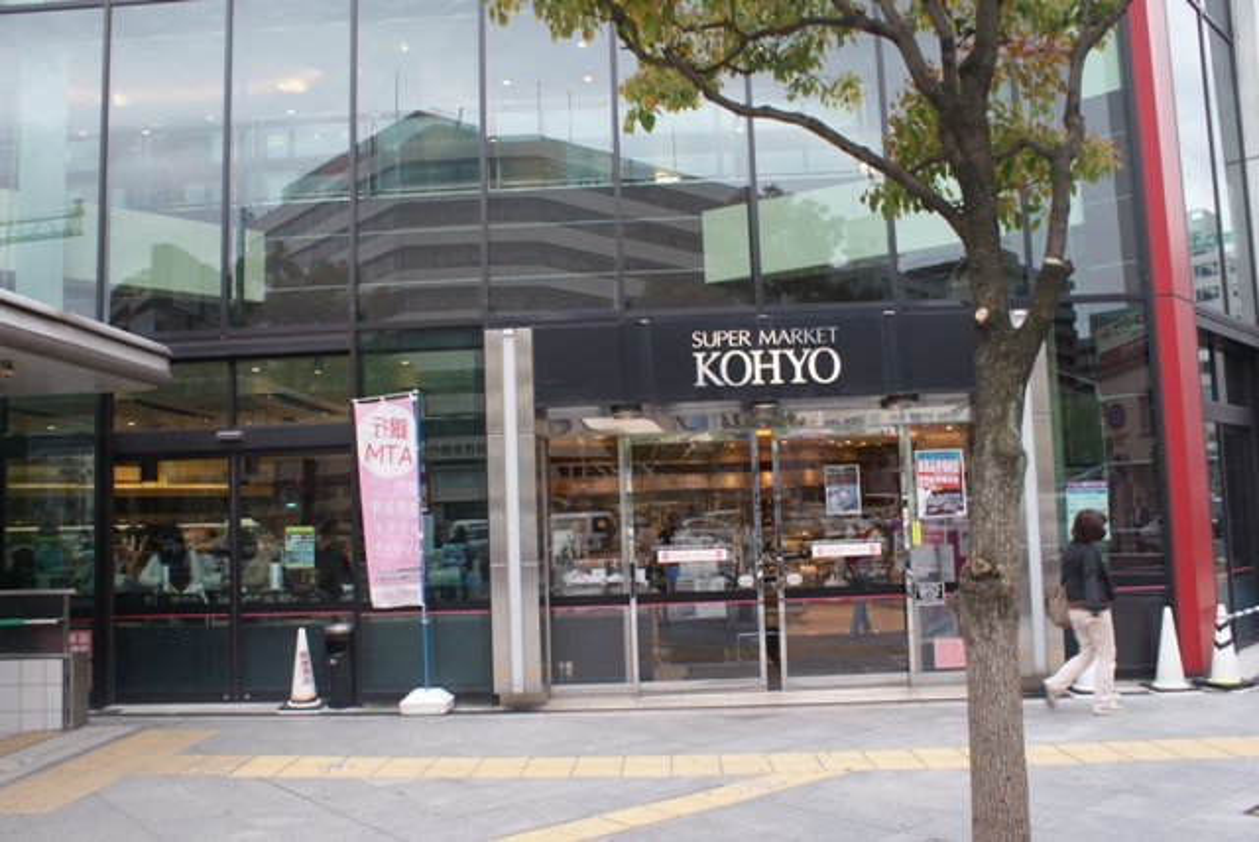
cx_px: 630
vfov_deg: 43.7
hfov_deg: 61.9
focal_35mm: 30
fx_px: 1050
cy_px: 421
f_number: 6.3
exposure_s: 1/40
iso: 100
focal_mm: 20
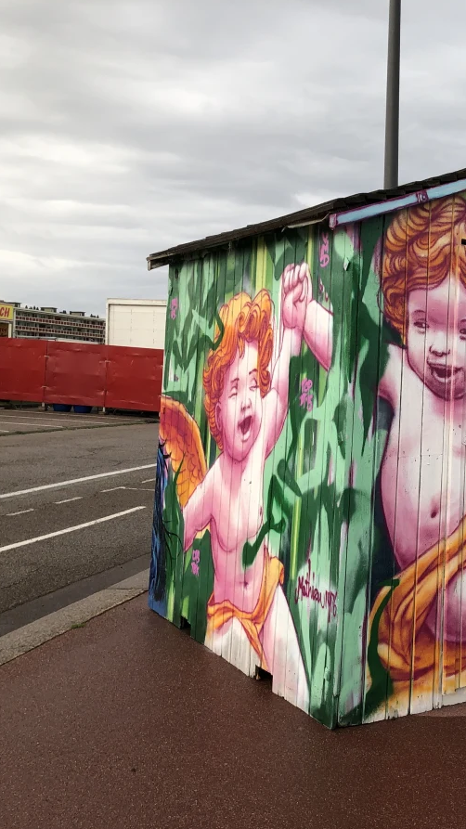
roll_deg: -1.8
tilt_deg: -1.4
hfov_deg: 27.3
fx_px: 901
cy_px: 413
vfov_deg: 49.4
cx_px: 472
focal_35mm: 41
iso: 20
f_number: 1.8
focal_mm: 4
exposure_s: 1/171
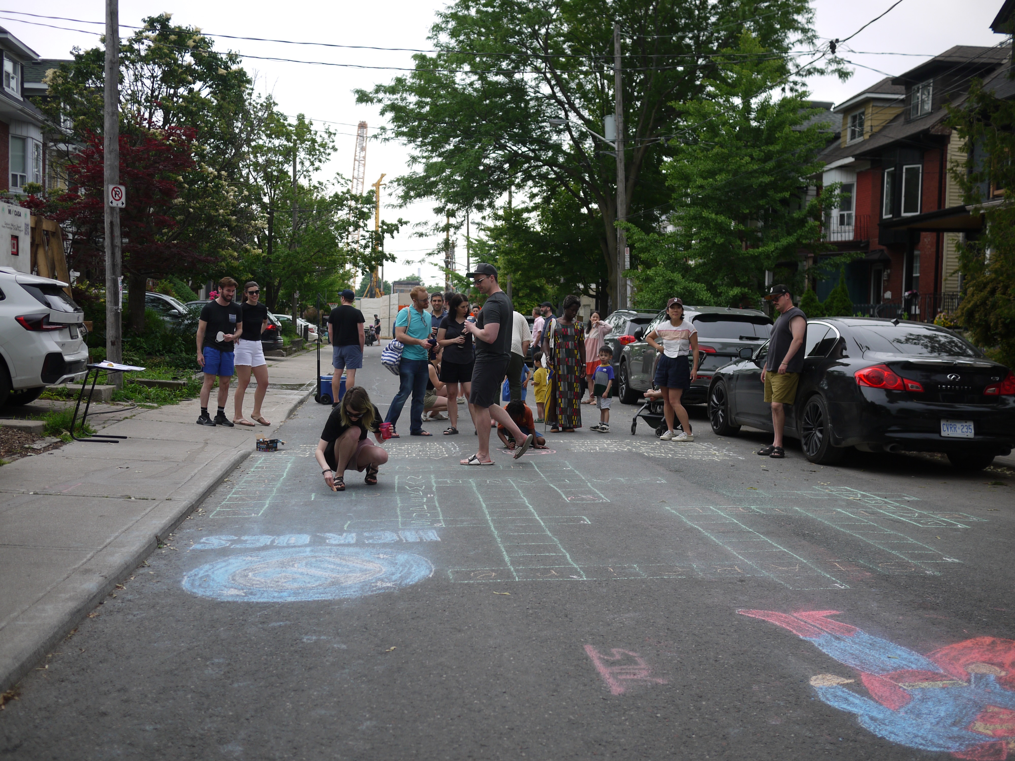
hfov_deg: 46.8
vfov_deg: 36.0
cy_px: 380
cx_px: 508
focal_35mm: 40
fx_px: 1173
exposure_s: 1/1000
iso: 100
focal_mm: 20
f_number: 2
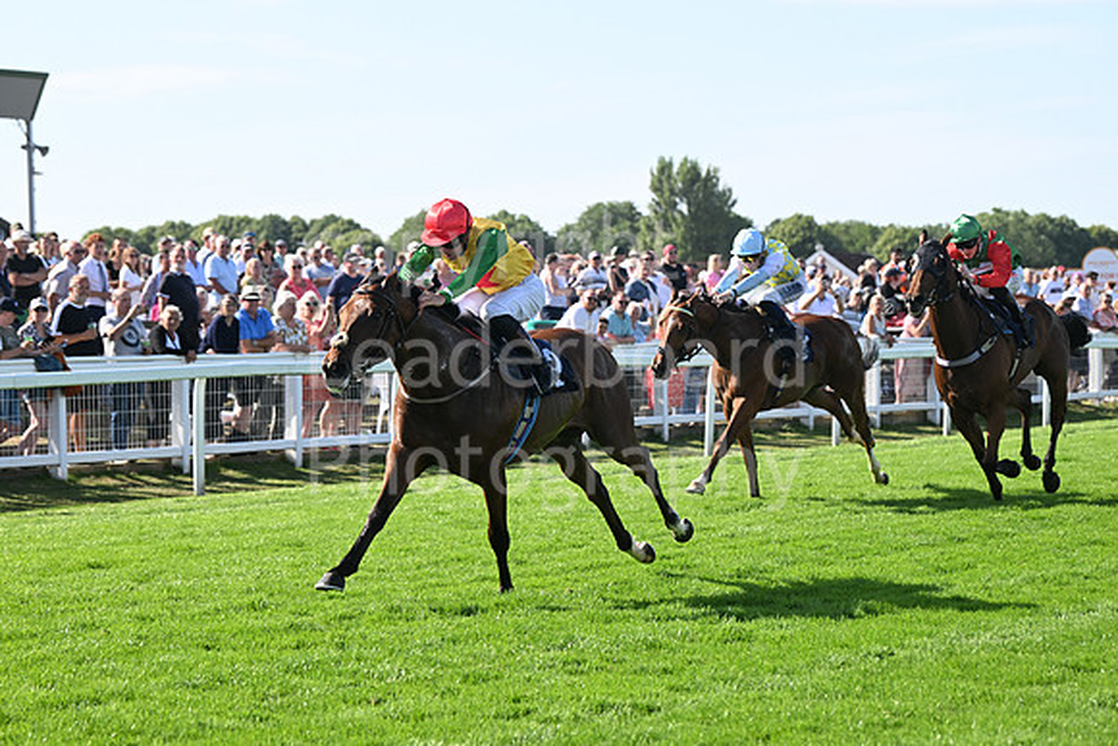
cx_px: 559
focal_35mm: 120
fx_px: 3727
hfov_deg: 17.1
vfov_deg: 11.4
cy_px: 373
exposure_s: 1/1000
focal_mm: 120
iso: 400
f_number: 5.6
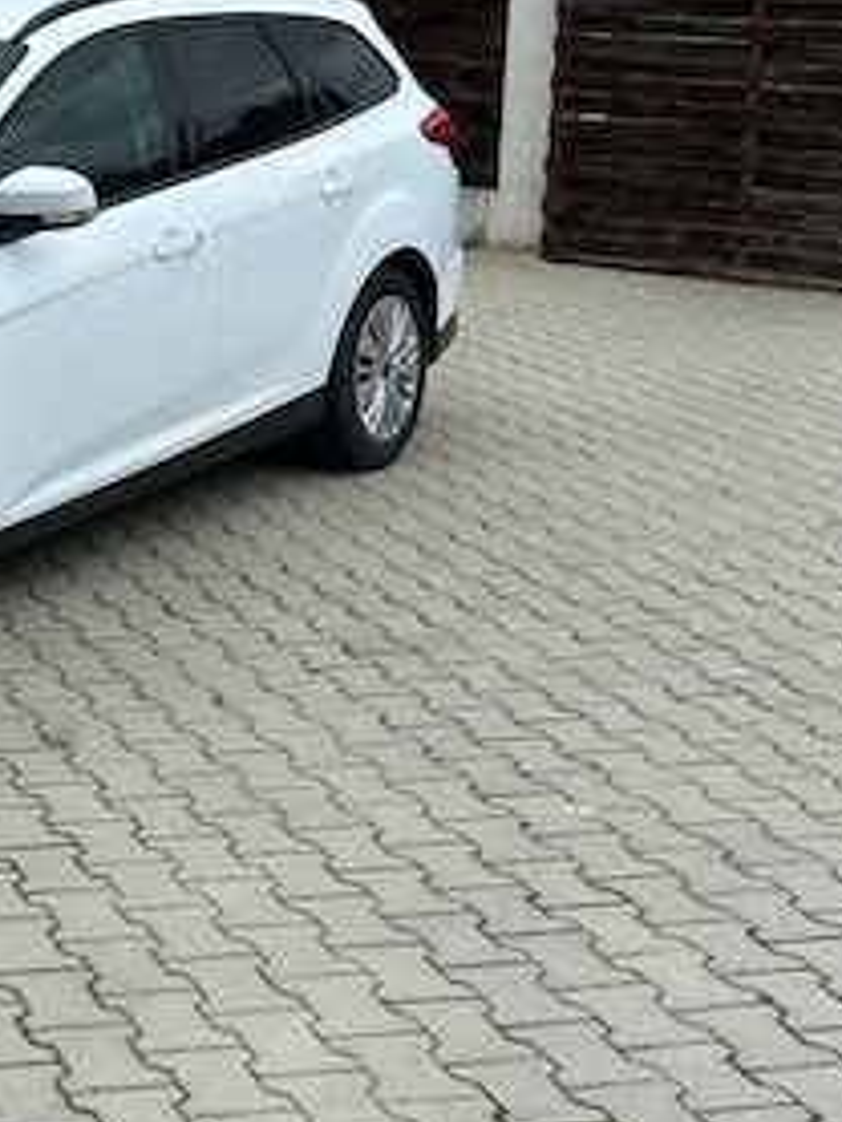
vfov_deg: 25.6
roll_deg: -1.4
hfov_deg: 18.7
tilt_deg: -6.7
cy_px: 271
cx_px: -150
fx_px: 2431
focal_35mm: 75
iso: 50
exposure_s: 1/1147
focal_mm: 5.7
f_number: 1.5
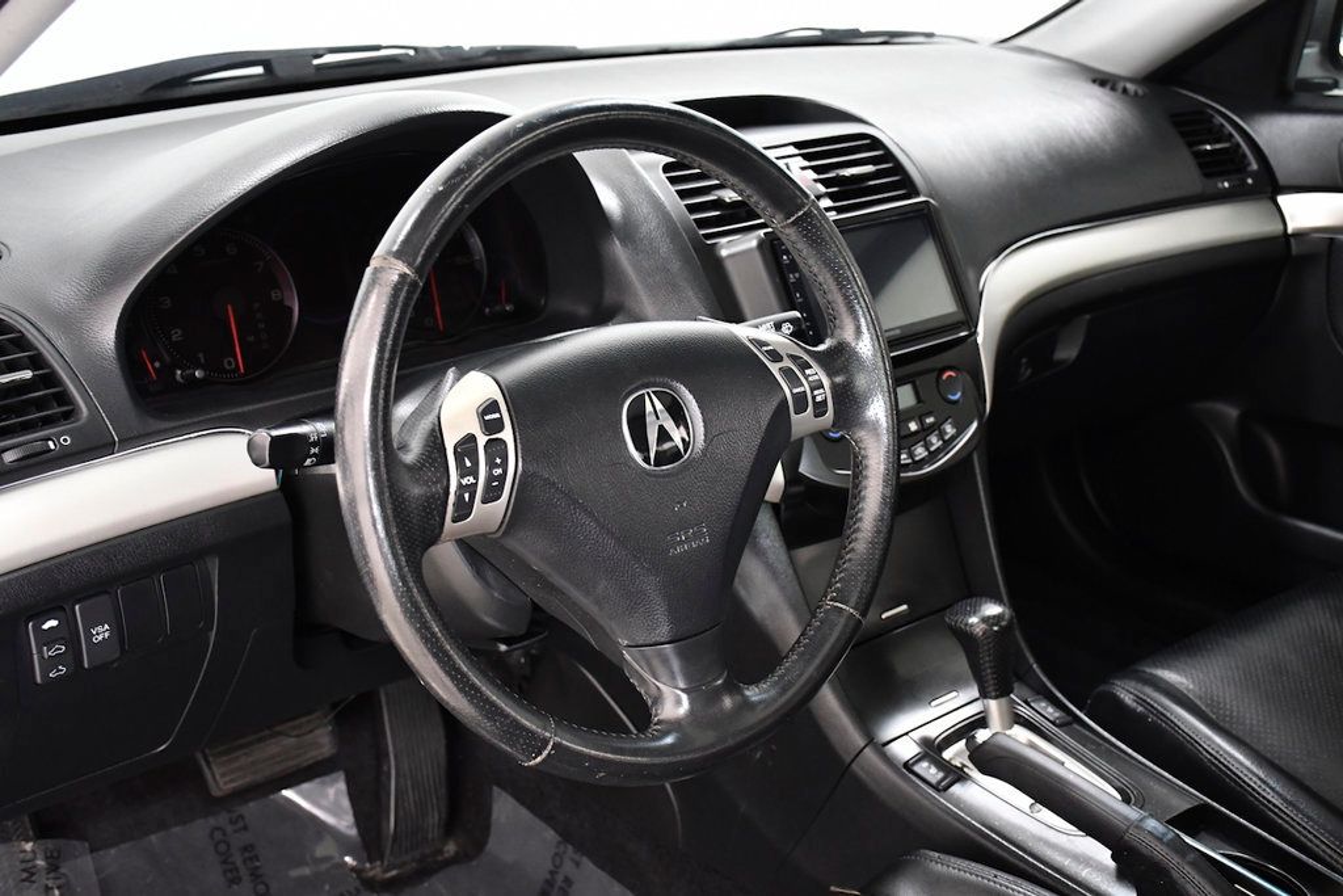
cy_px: 448
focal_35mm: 40
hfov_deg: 48.5
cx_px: 672
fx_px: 1492
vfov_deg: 33.4
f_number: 4.5
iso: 2500
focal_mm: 27
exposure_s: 1/100
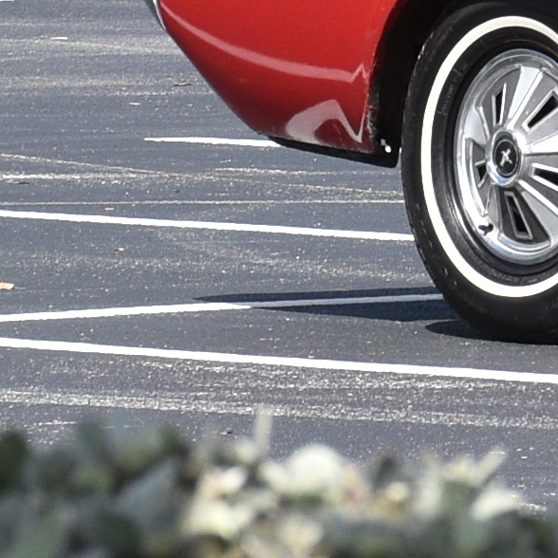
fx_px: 12328
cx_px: 1271
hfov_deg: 2.6
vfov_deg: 2.6
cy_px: 32
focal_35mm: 676
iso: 200
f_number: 10
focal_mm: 52
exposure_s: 1/320
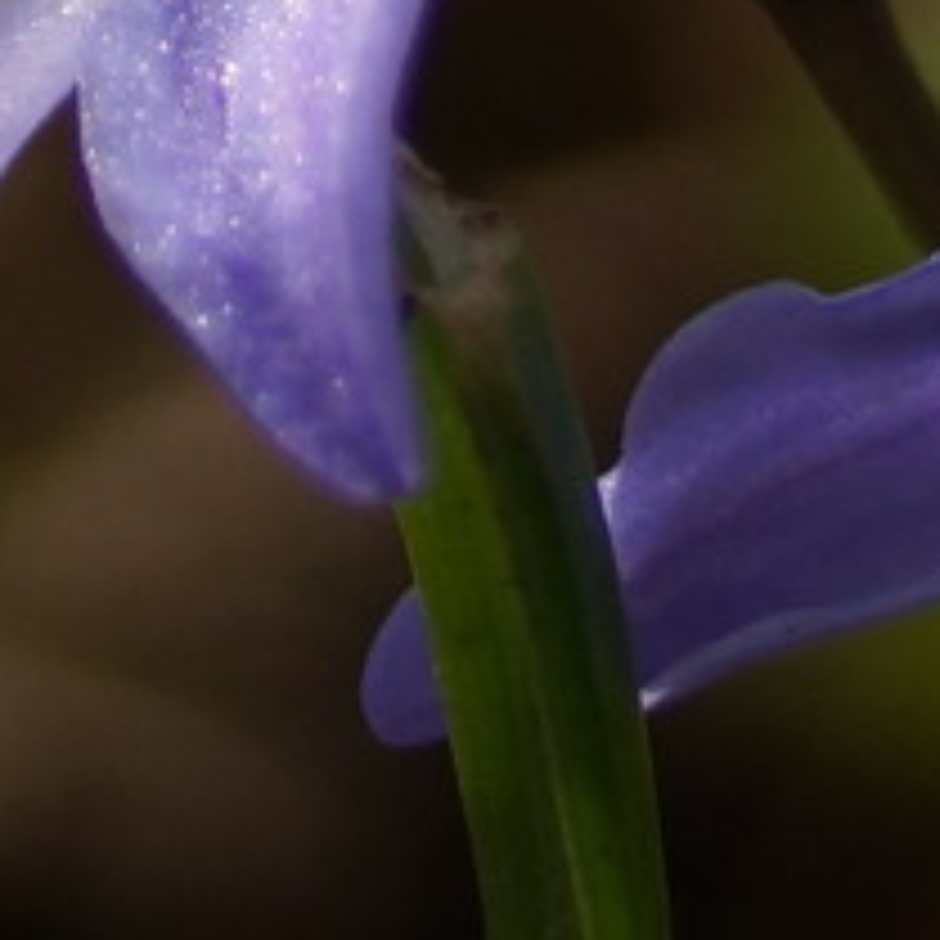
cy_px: -88
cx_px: 1264
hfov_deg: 1.8
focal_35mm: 987
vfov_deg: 1.8
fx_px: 30323
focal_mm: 90
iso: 400
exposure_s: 1/4000
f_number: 3.2
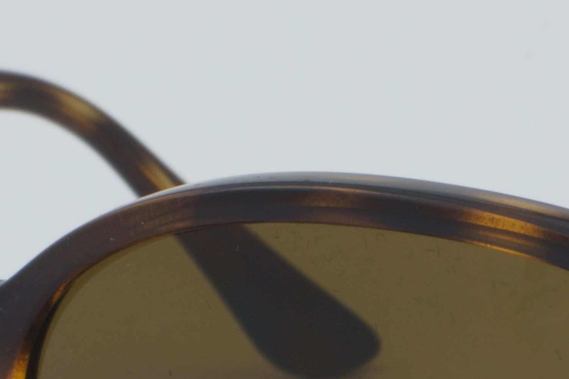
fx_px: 4772
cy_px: 507
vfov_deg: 4.5
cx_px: 331
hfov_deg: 6.8
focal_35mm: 302
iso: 100
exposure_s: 1/4
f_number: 29
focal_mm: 50
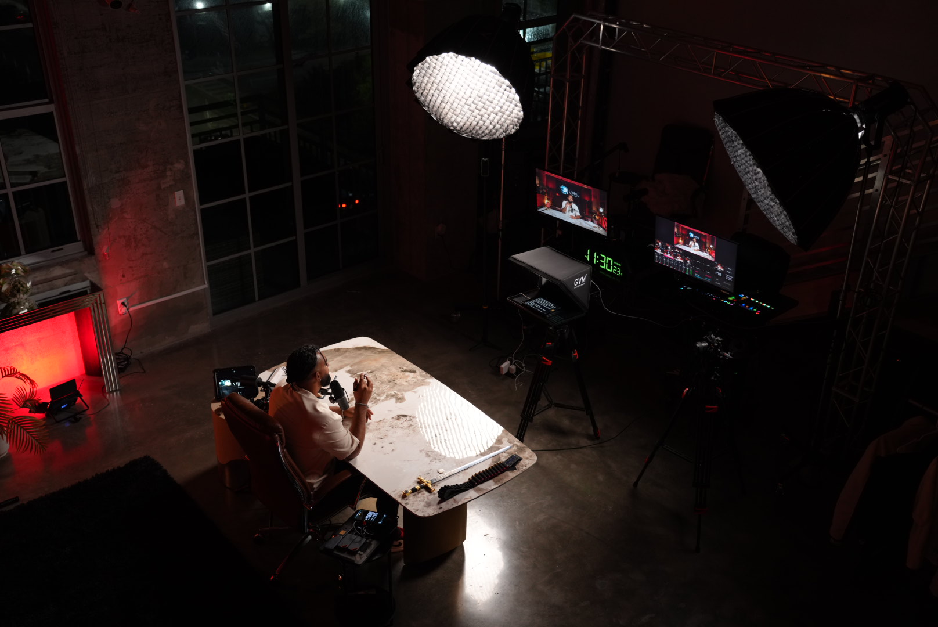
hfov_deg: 50.7
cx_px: 469
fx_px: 991
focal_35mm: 38
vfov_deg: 35.1
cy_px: 314
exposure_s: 1/160
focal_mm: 38
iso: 1000
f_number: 2.8
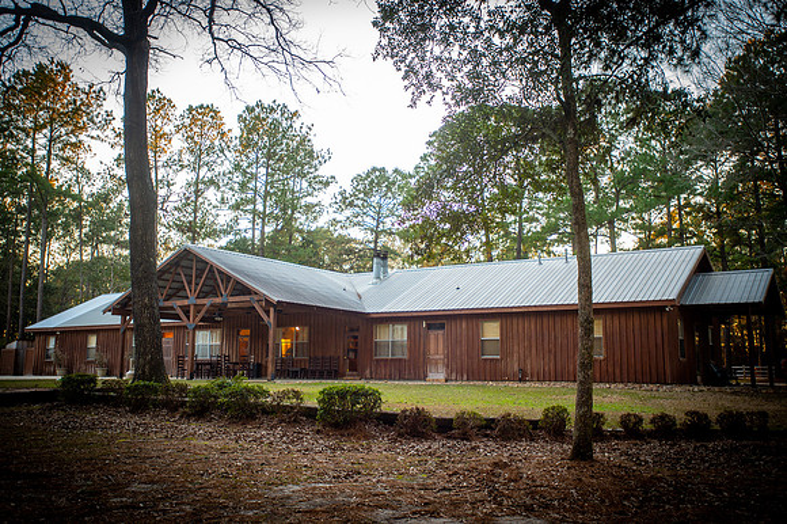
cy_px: 262
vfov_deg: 37.8
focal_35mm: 35
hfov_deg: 54.5
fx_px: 765
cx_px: 394
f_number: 2.8
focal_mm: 35
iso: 500
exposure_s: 1/200
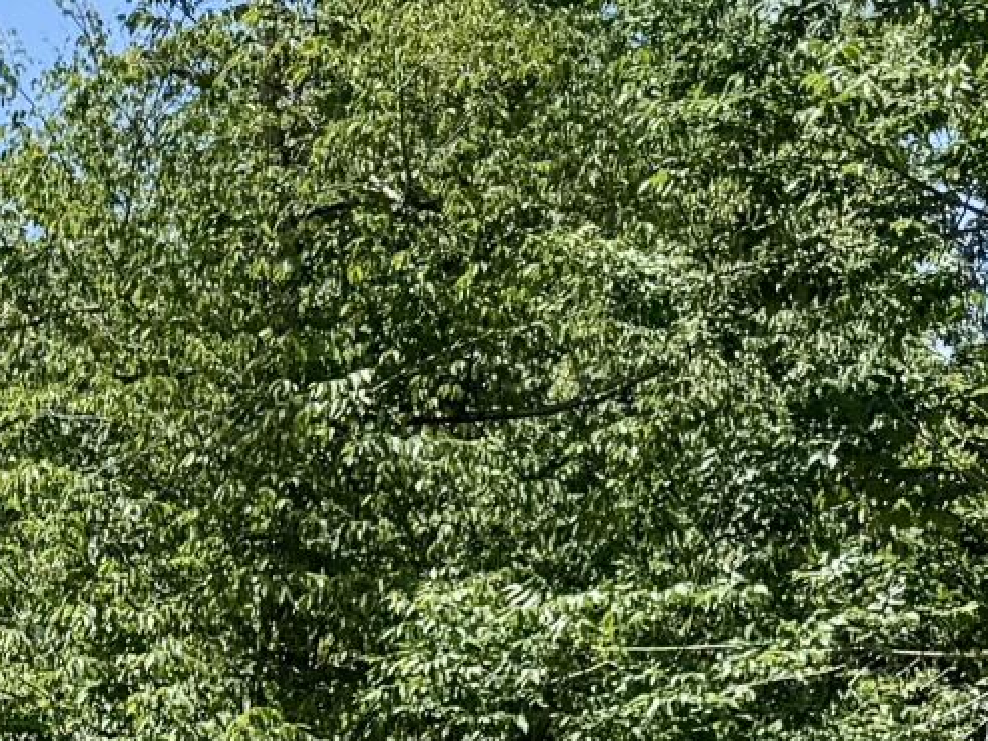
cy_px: 1482
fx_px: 4168
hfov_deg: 12.4
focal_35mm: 146
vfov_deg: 9.5
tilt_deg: -2.6
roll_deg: +1.6
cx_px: -770
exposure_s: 1/3425
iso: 80
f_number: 1.78
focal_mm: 6.76
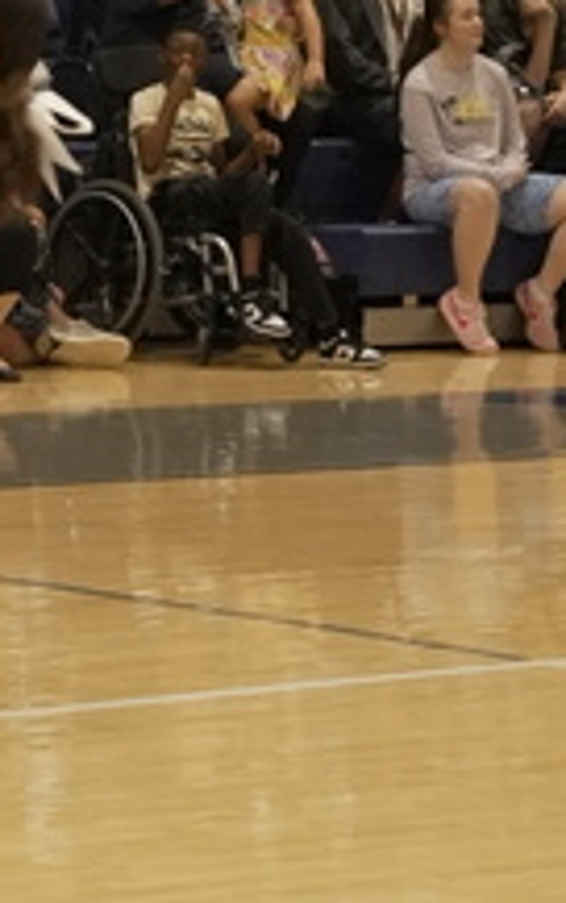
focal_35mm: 252
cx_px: -516
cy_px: -387
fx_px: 6217
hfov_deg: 5.1
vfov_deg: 8.2
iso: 6400
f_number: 5
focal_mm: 52.5
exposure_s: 1/1000
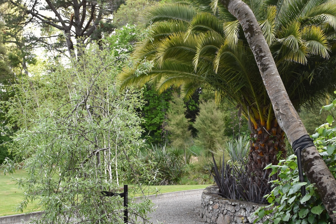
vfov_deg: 25.0
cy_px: 133
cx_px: 199
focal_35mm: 54
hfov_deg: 36.8
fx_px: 504
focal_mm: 22
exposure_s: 1/60
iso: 400
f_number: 6.3
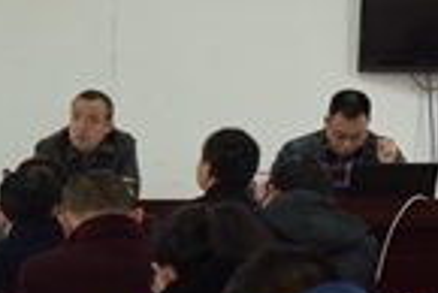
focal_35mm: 193
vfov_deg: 7.1
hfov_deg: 10.2
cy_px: 260
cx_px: -281
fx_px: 2350
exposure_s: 1/20
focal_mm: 56
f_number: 7.1
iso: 2000
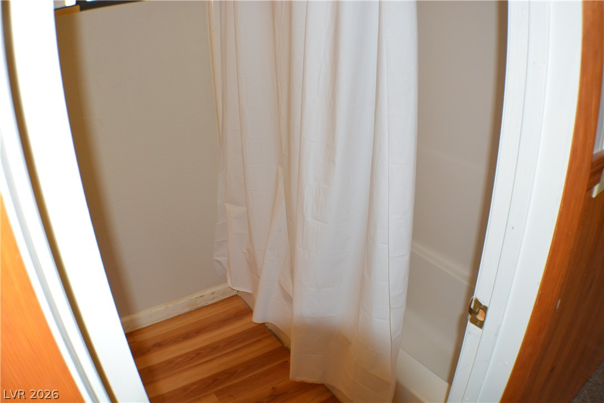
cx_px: 302
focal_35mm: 39
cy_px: 202
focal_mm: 26
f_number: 4.2
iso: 640
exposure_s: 1/60
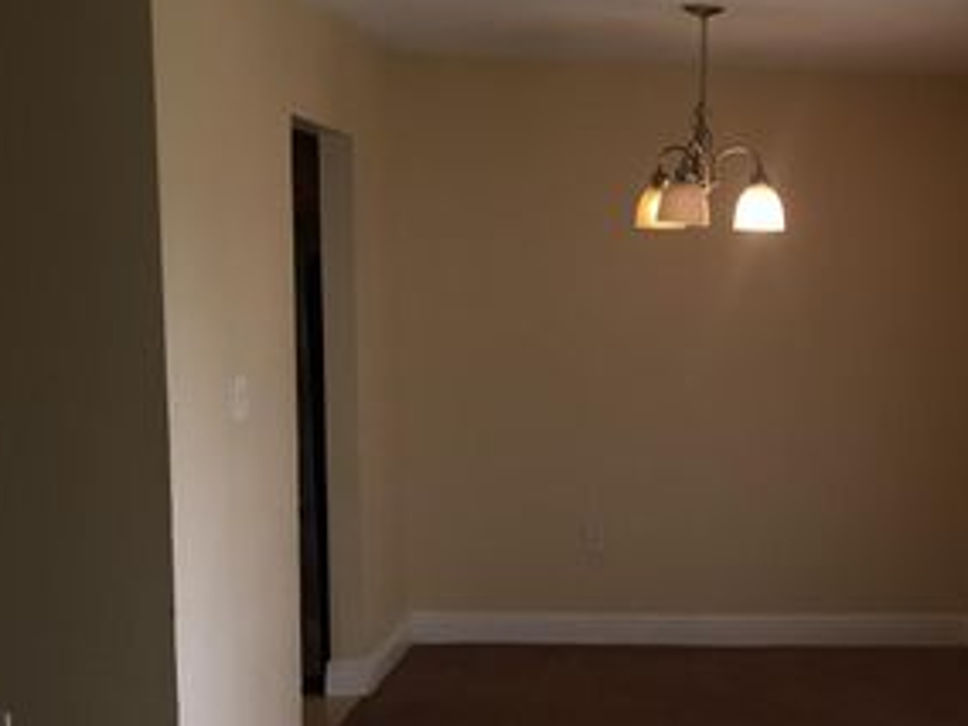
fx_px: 1426
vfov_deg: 28.3
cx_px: 801
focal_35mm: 51
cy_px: 496
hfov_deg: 36.0
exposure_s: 1/40
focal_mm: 4.15
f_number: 2.2
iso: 32
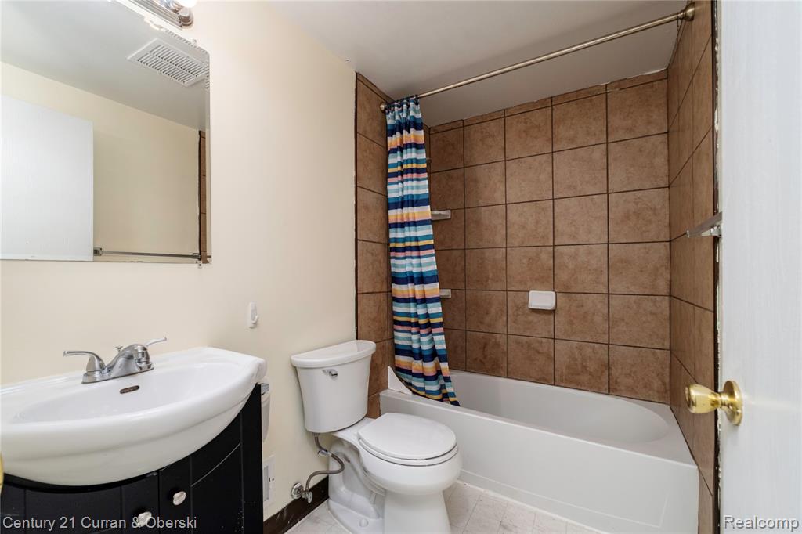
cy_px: 267
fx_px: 334
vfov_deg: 77.3
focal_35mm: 15
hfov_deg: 100.4
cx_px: 401
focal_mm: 10
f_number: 6.4
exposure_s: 1/125
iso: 640
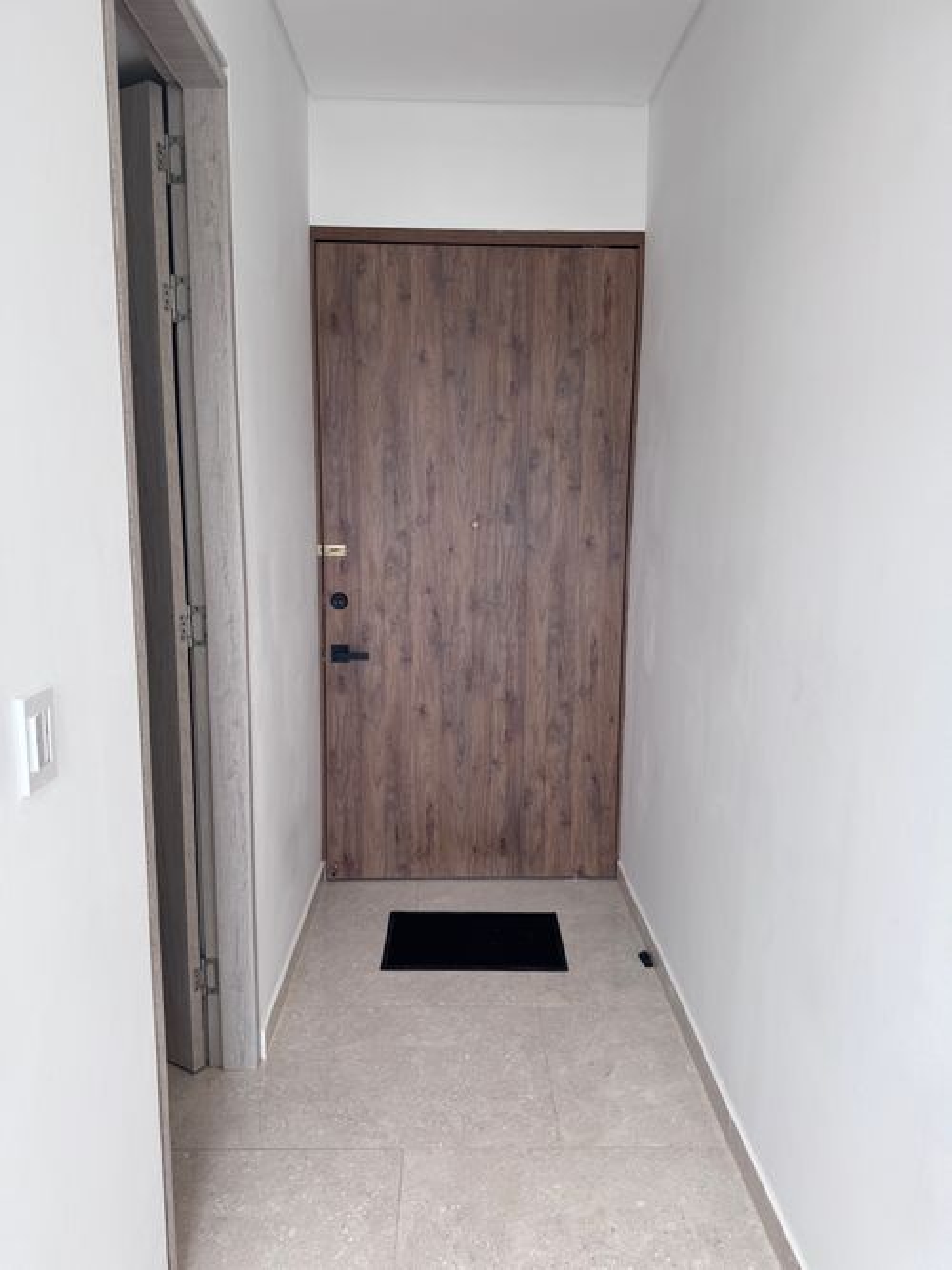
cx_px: 476
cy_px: 635
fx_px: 880
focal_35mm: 24
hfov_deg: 56.8
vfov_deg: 71.6
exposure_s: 1/151
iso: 64
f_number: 1.78
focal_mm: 6.76
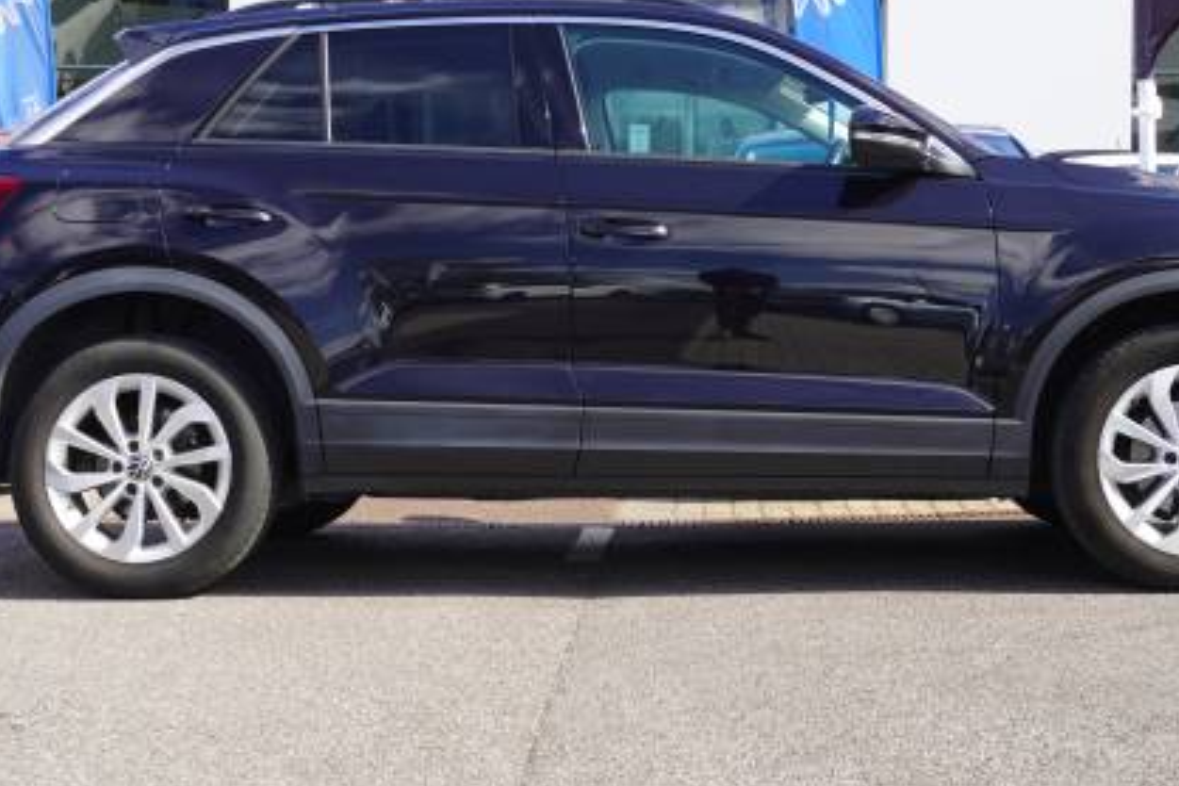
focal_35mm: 67
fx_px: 2186
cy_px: 226
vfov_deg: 20.3
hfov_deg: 30.2
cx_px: 645
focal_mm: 29
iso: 100
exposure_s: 1/80
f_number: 5.6
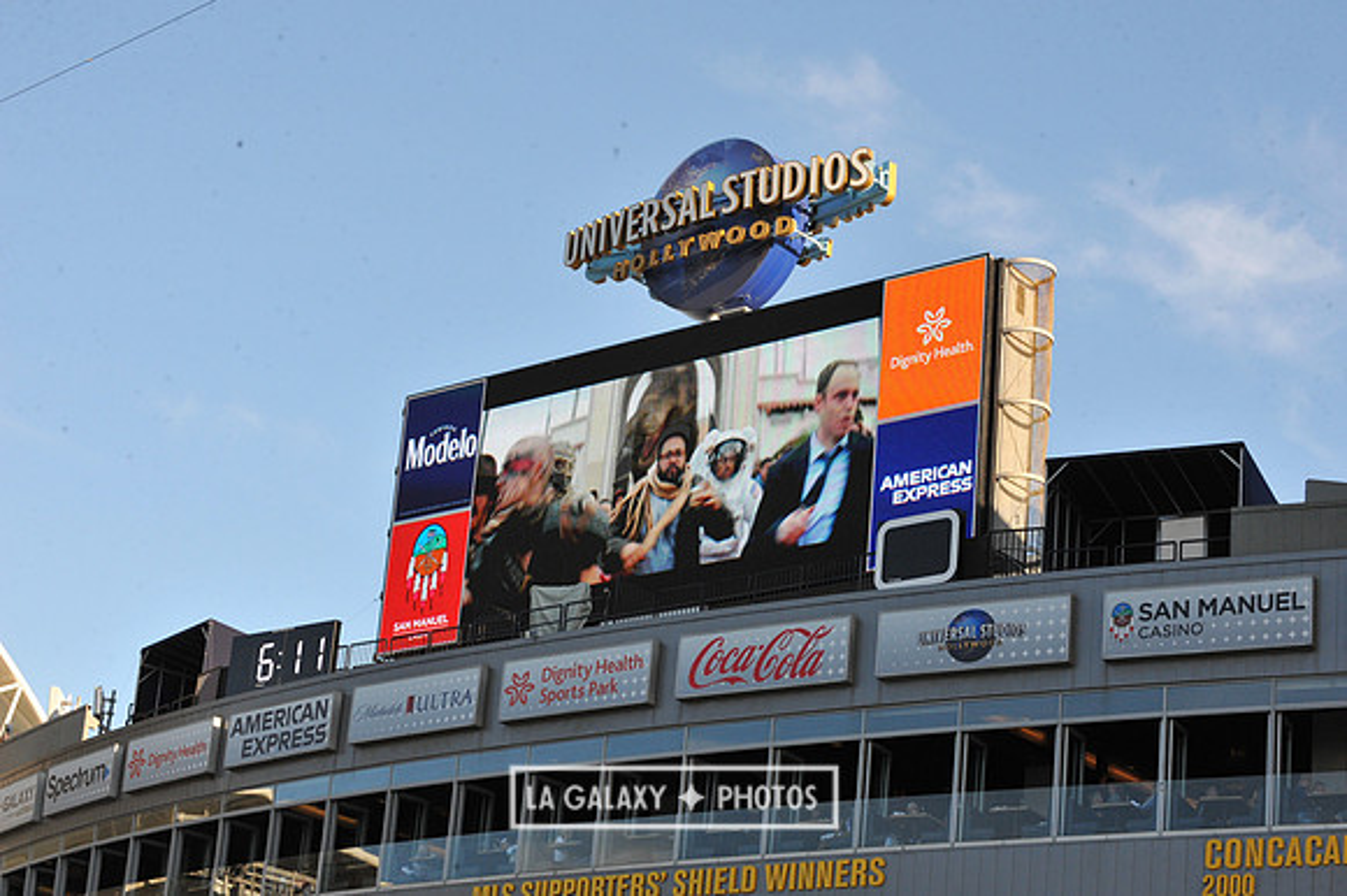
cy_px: 448
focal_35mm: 80
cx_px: 674
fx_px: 2992
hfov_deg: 25.4
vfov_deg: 17.0
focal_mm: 80
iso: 1600
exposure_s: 1/800
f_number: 14
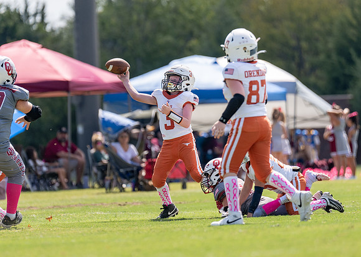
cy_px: 110
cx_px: 156
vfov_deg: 3.4
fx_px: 4359
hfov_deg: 4.7
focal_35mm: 425
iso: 125
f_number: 2.8
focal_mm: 200
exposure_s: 1/2500
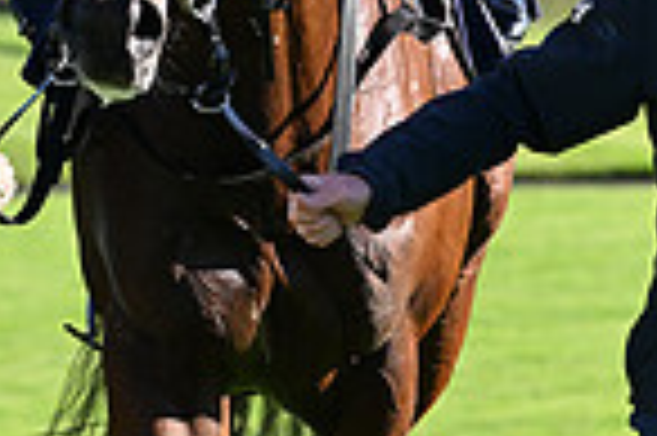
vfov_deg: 1.7
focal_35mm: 794
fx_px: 14474
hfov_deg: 2.6
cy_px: -420
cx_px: 243
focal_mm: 200
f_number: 5.6
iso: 400
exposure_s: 1/1000
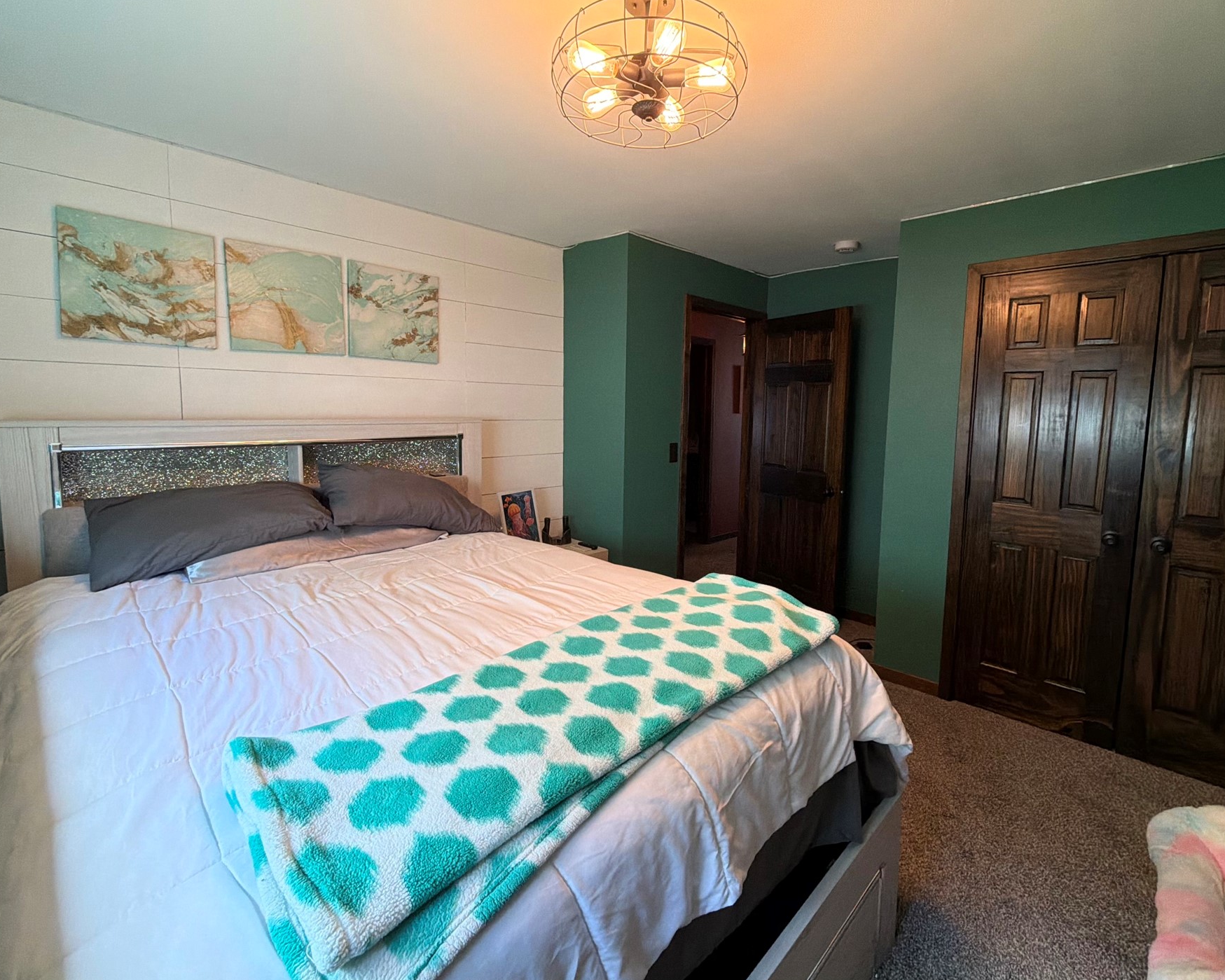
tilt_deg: -5.3
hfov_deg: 93.1
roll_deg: -0.9
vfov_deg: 80.3
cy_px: 457
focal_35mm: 16
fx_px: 580
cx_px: 641
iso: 200
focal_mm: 2.22
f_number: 2.2
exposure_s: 1/60
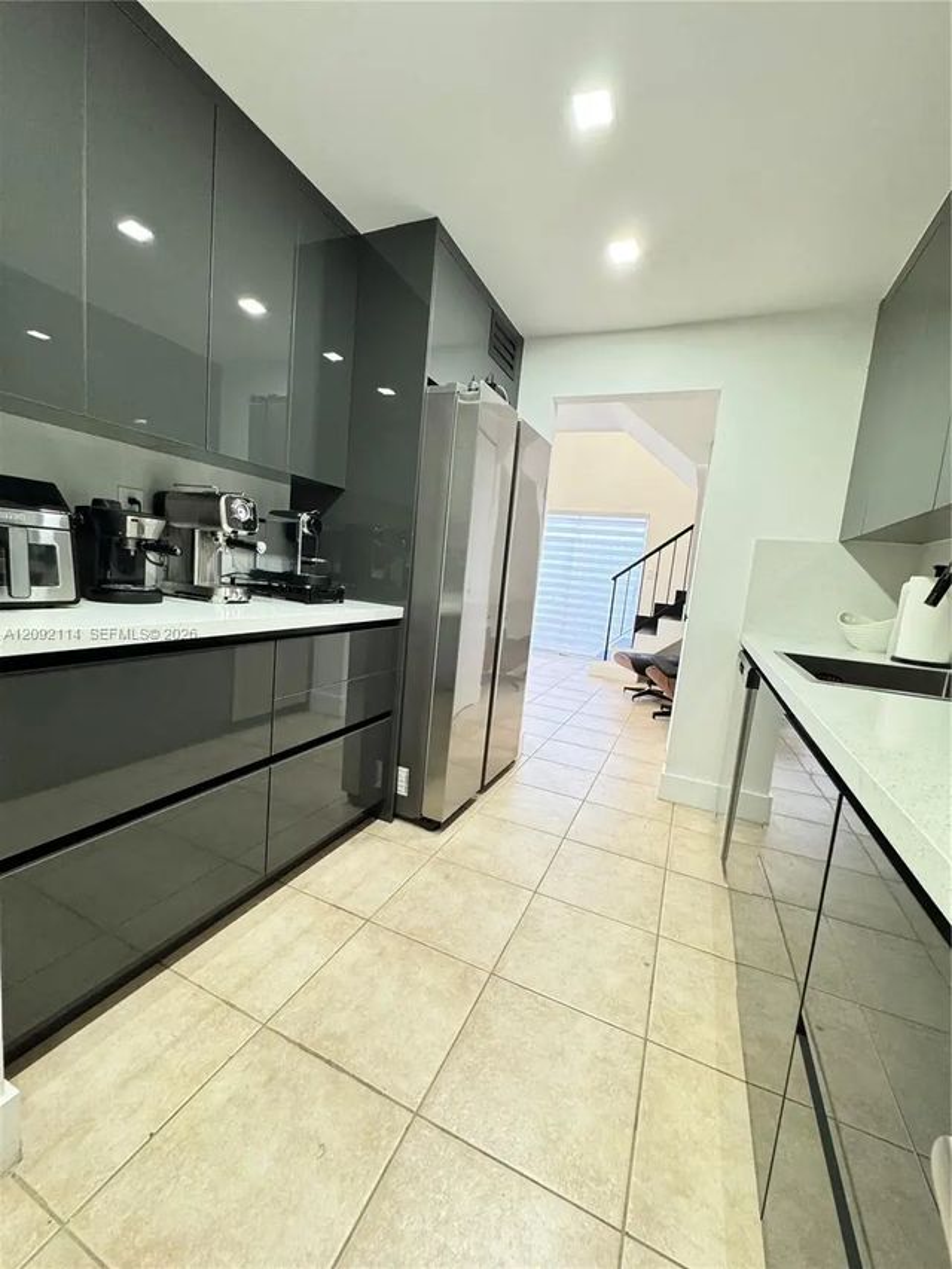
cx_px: 476
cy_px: 634
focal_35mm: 14
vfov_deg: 102.1
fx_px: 513
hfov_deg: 85.7
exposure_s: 1/60
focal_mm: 2.22
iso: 400
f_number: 2.2
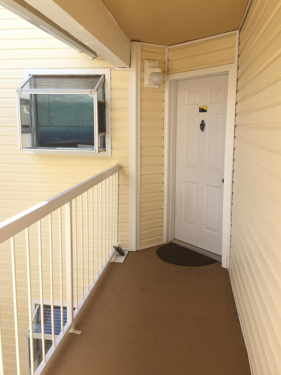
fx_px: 346
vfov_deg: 56.7
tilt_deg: -5.9
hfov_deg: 44.1
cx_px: 143
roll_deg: +0.5
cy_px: 169
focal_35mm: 32
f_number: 2.2
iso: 32
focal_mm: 4.15
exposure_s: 1/434
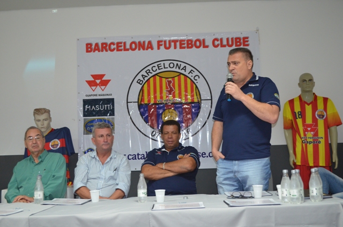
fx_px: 371
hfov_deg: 49.6
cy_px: 114
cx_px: 172
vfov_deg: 34.1
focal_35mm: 39
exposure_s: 1/60
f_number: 4.2
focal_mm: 26
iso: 1800
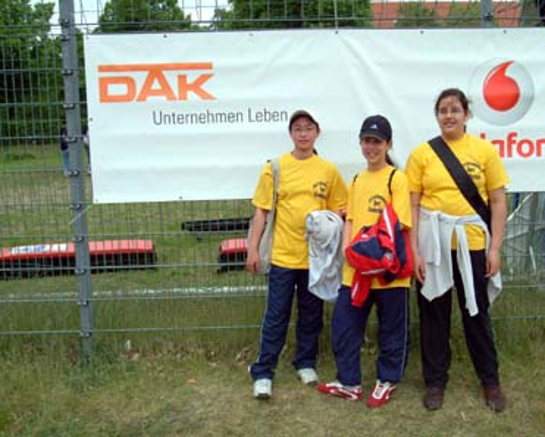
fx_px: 661
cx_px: 328
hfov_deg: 44.5
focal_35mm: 41
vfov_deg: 36.5
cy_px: 219
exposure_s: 1/350
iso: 400
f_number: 9.5
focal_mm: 24
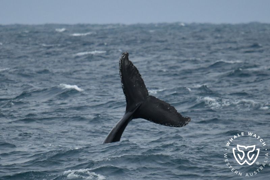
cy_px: 90
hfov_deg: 3.4
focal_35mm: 600
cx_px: 135
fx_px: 4499
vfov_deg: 2.3
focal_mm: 600
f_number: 6.3
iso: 1600
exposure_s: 1/8000
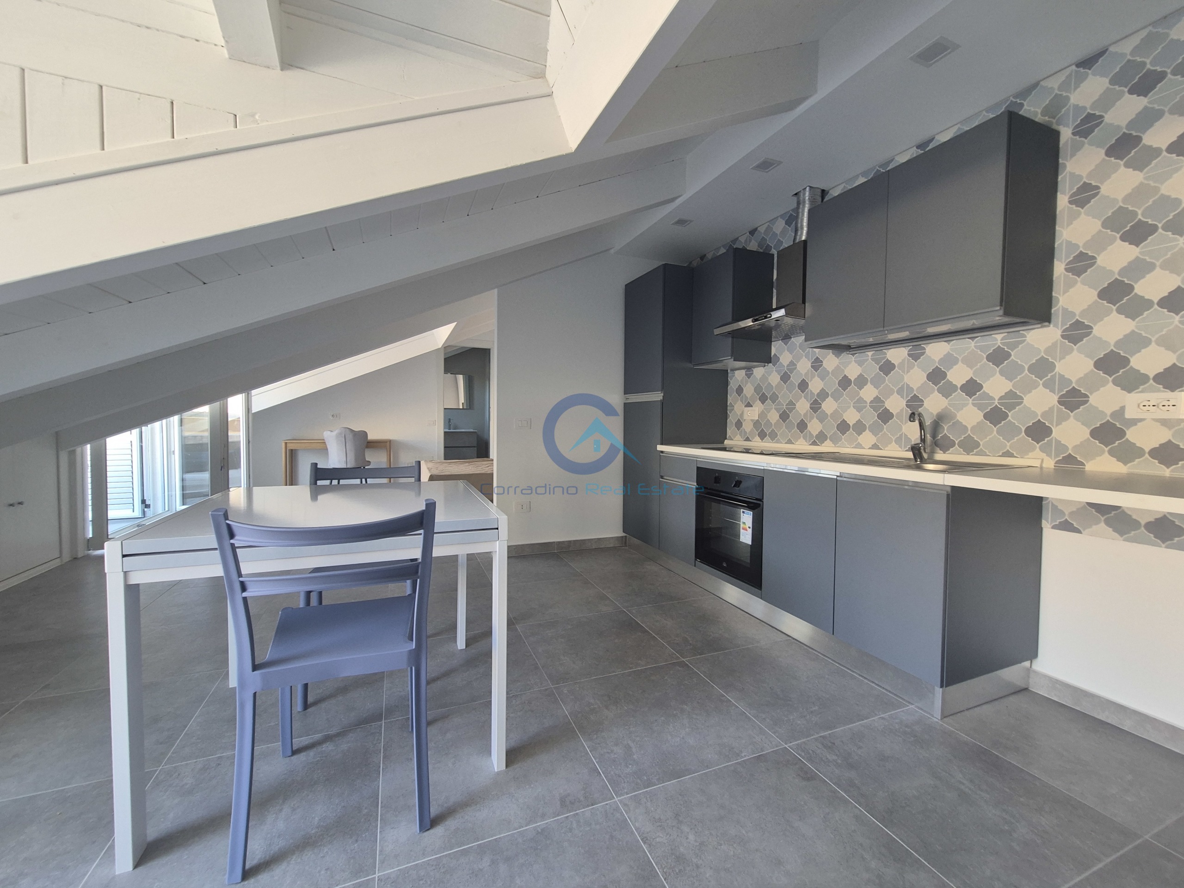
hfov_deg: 106.2
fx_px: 445
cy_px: 444
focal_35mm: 13
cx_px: 592
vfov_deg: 89.9
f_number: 2.2
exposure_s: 1/50
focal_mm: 2.2
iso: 100
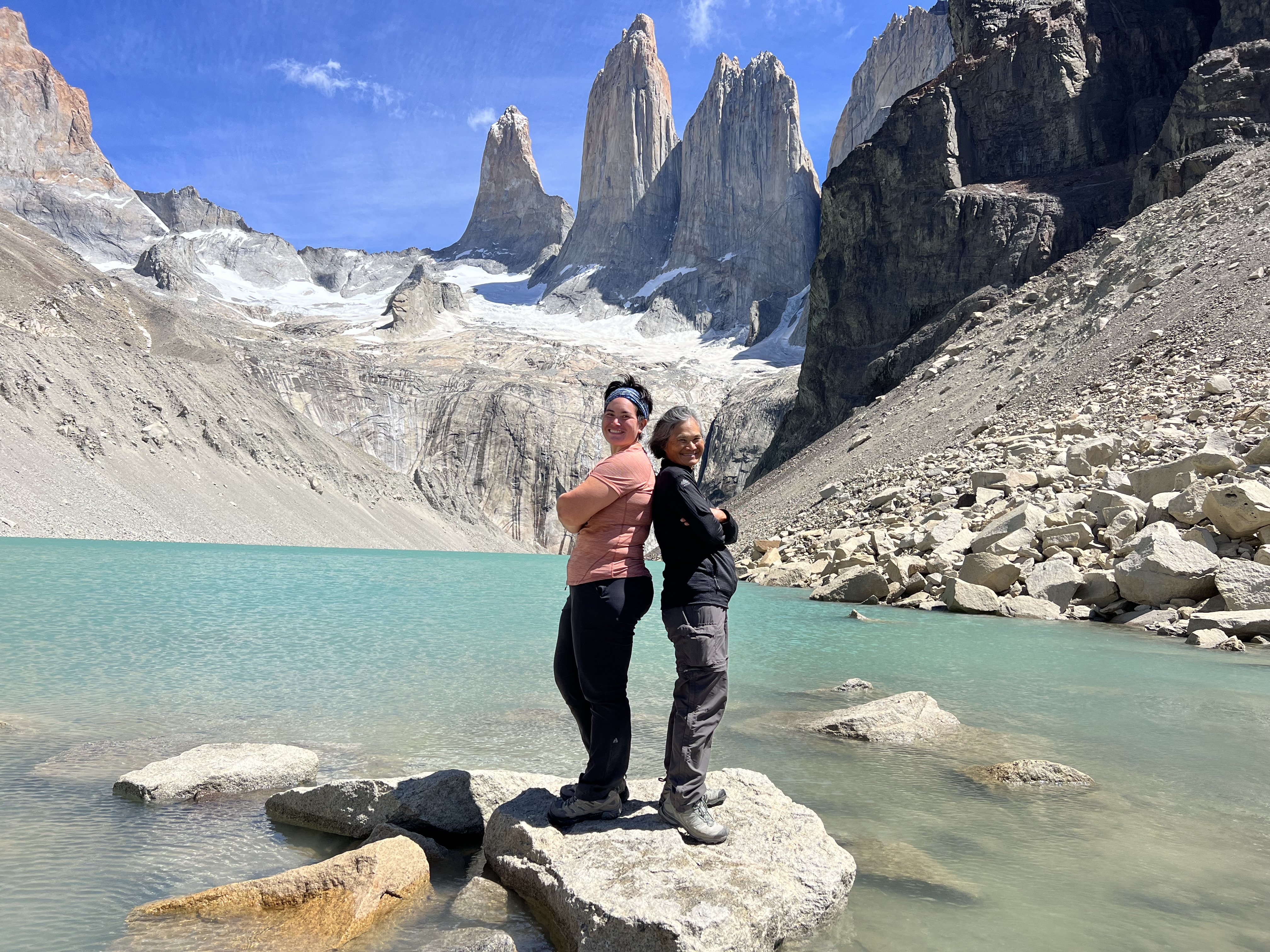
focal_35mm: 26
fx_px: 954
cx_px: 635
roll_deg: -2.5
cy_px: 476
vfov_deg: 53.1
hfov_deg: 67.3
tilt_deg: +6.0
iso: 50
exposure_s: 1/5882
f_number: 1.5
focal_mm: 5.7
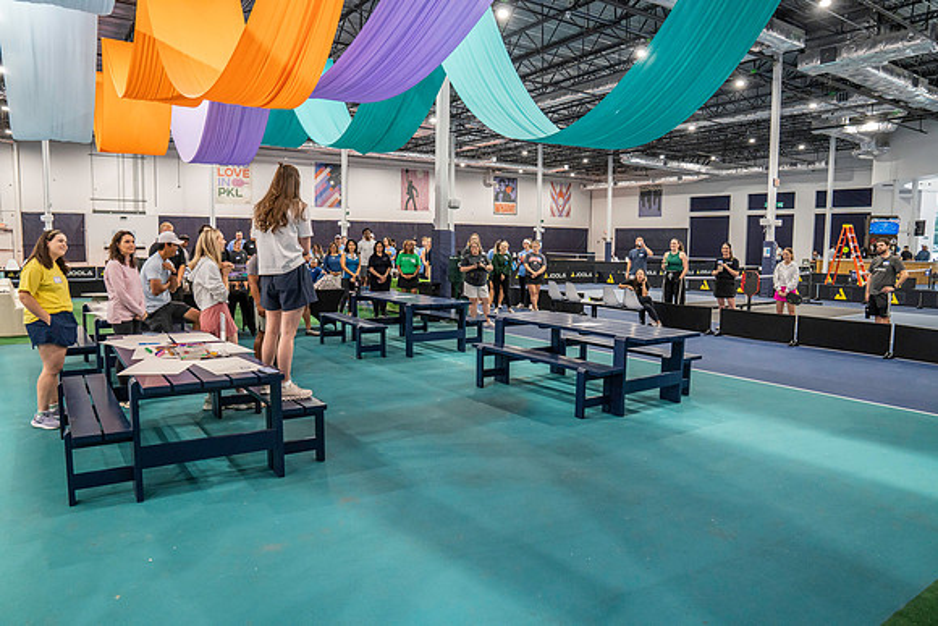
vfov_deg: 53.2
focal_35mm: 24
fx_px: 625
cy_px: 313
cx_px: 469
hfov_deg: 73.7
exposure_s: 1/160
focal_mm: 24
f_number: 5
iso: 3200
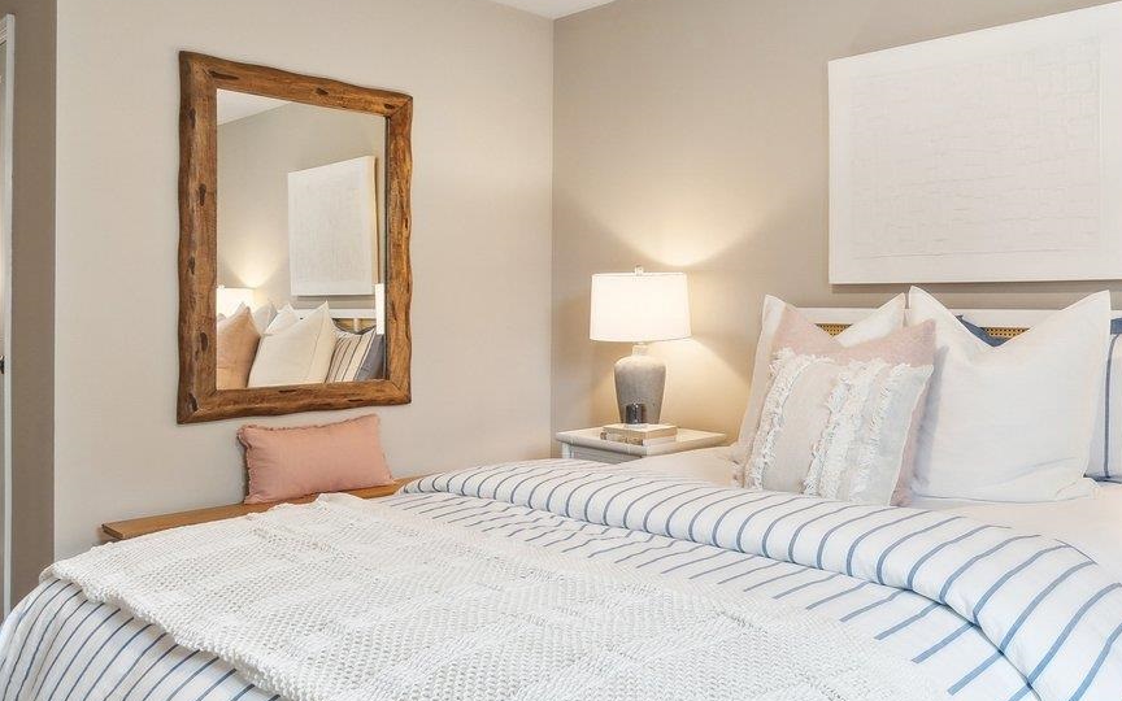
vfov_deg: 43.1
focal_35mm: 29
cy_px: 306
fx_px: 887
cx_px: 766
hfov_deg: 62.7
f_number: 8
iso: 160
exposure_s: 1/5
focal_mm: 12
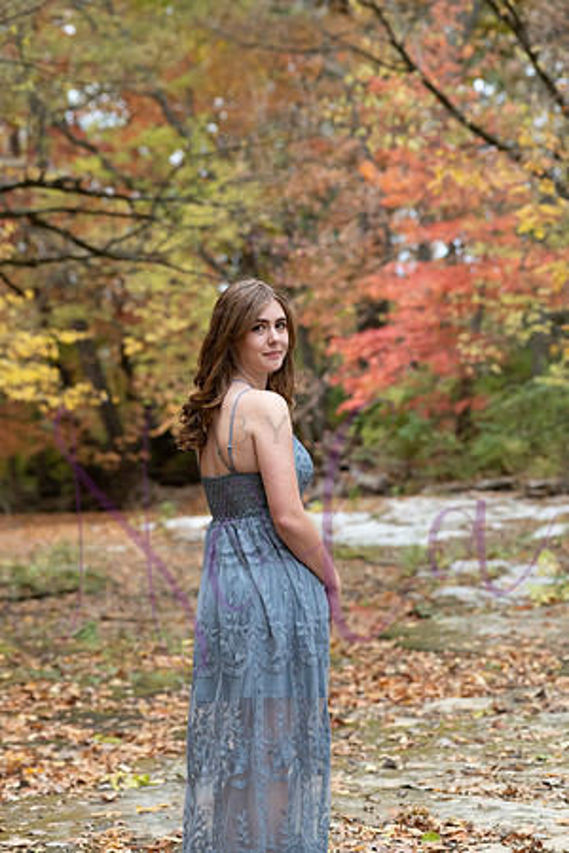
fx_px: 2655
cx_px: 284
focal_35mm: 112
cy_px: 426
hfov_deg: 12.2
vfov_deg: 18.3
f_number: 6.3
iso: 1250
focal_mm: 112
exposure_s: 1/320
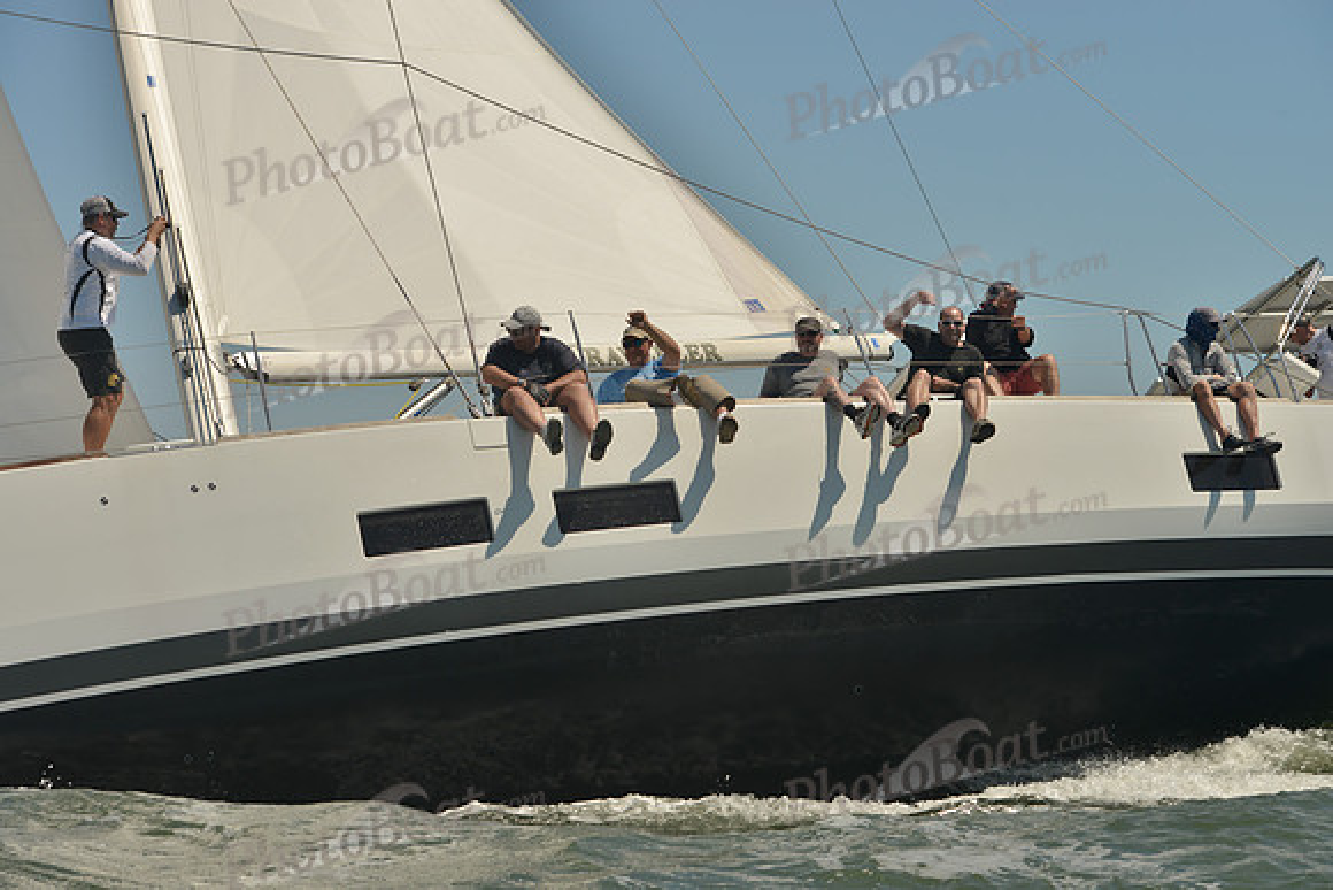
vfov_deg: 19.5
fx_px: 2592
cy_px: 445
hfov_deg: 28.8
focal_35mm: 70
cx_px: 666
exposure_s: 1/1000
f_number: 9
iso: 280
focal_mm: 70
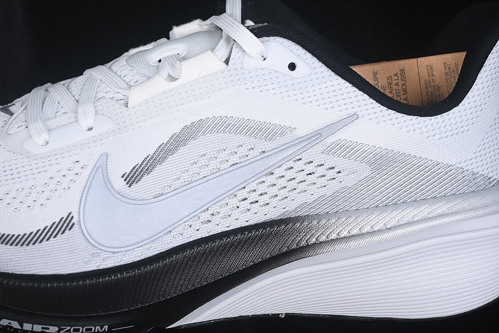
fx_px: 1040
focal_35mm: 75
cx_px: 250
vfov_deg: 18.2
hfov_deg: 27.0
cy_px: 166
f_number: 7.1
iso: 160
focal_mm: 50
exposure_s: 1/80
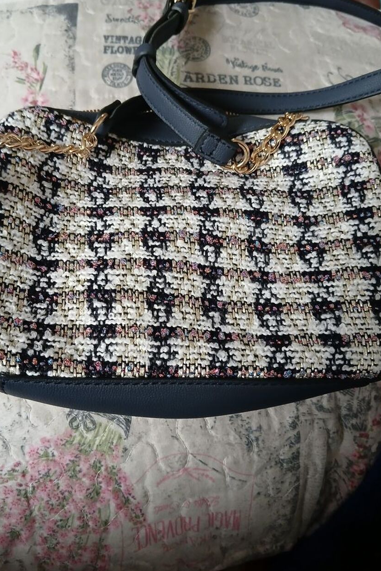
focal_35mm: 29
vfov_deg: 63.6
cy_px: 269
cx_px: 159
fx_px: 460
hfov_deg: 44.8
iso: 320
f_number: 1.8
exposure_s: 1/25
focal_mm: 3.98
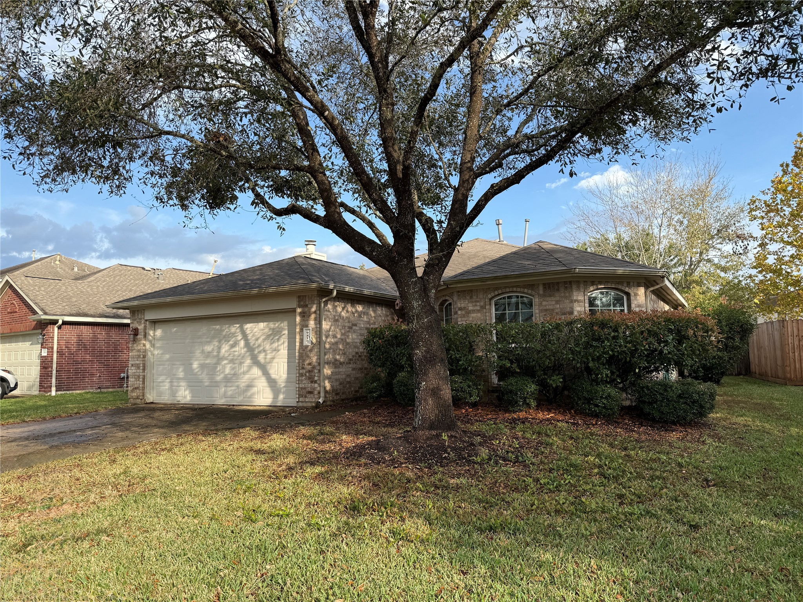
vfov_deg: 56.8
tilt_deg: +6.0
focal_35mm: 24
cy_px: 301
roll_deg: +1.2
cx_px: 402
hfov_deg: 71.6
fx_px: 557
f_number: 1.78
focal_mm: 6.76
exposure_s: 1/2000
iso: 80
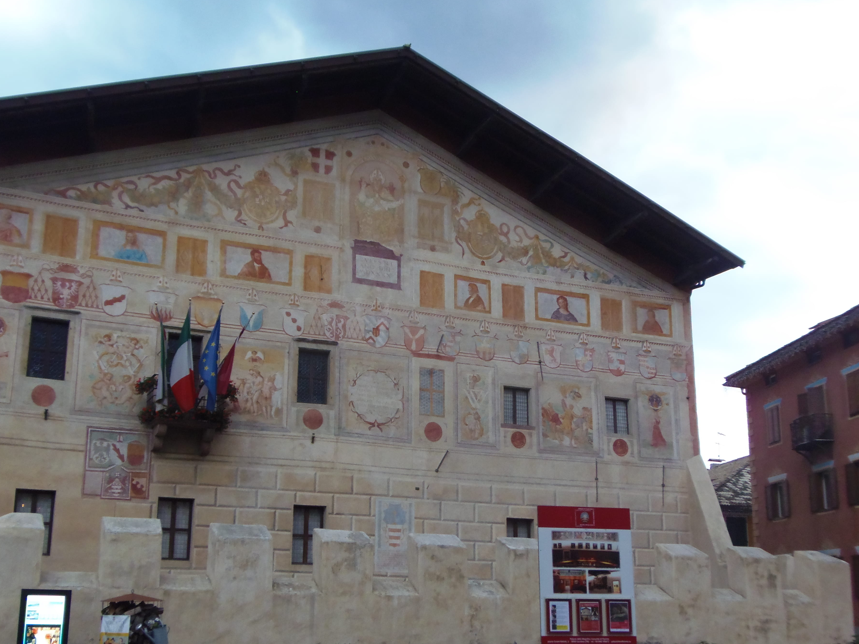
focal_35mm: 36
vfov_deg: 39.5
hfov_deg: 51.1
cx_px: 359
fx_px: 893
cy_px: 376
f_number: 3.2
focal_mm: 5.5
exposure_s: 1/30
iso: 200
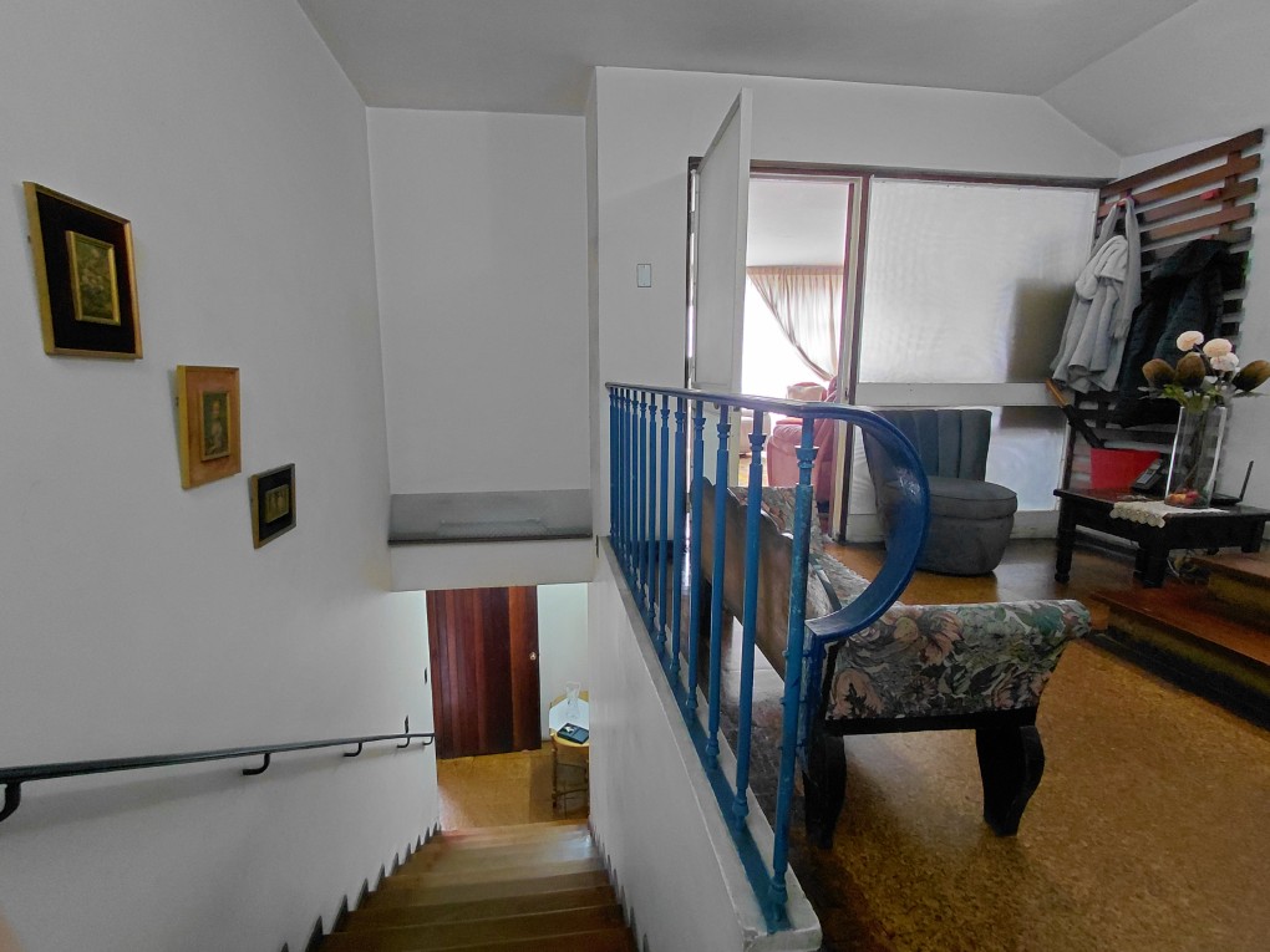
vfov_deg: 78.1
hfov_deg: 94.5
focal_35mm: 16
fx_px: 587
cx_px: 635
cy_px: 476
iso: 400
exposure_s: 1/24
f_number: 2.2
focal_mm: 1.64
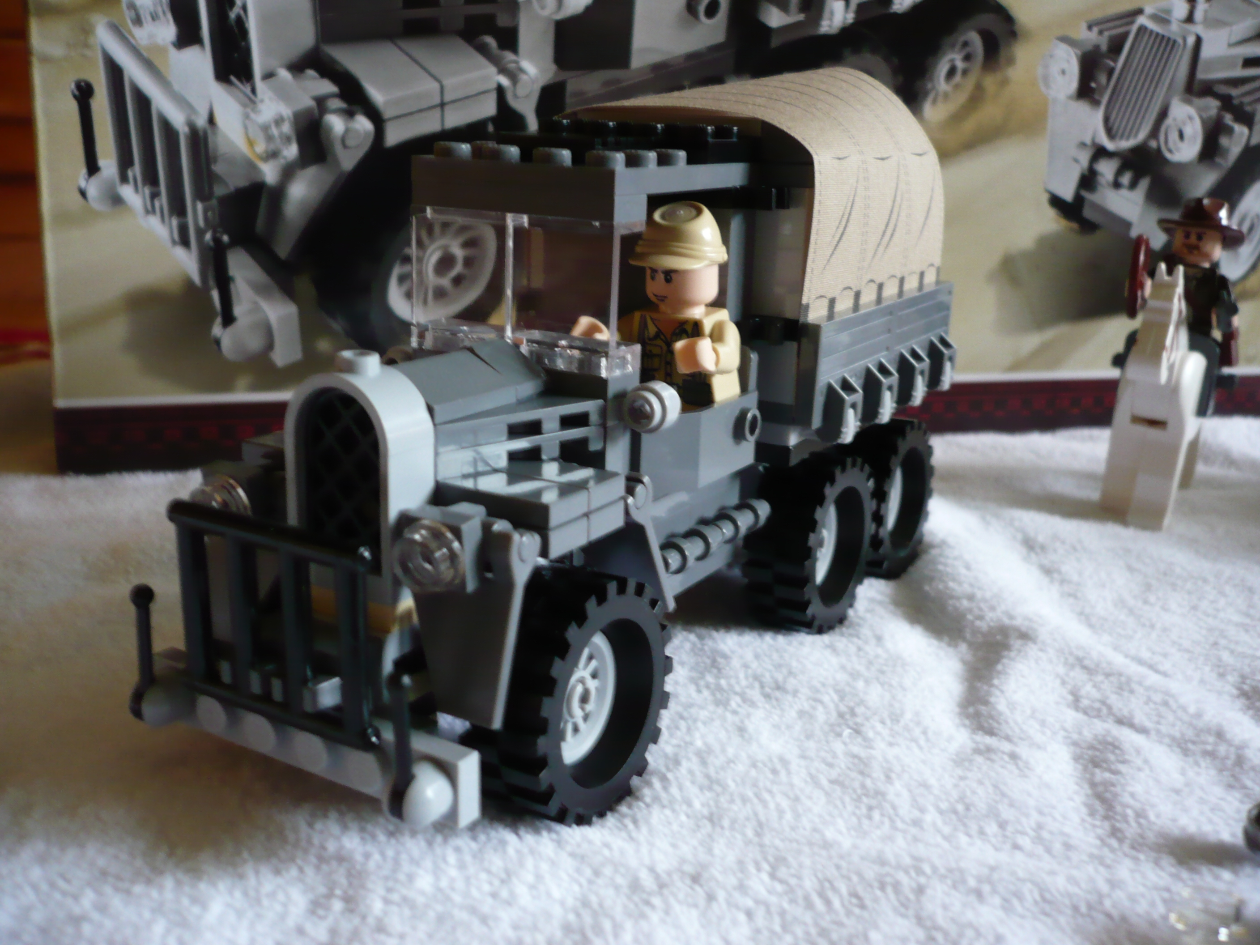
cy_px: 472
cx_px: 630
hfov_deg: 52.6
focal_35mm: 35
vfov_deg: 40.7
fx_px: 1274
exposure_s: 1/10
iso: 200
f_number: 2.8
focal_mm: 5.8
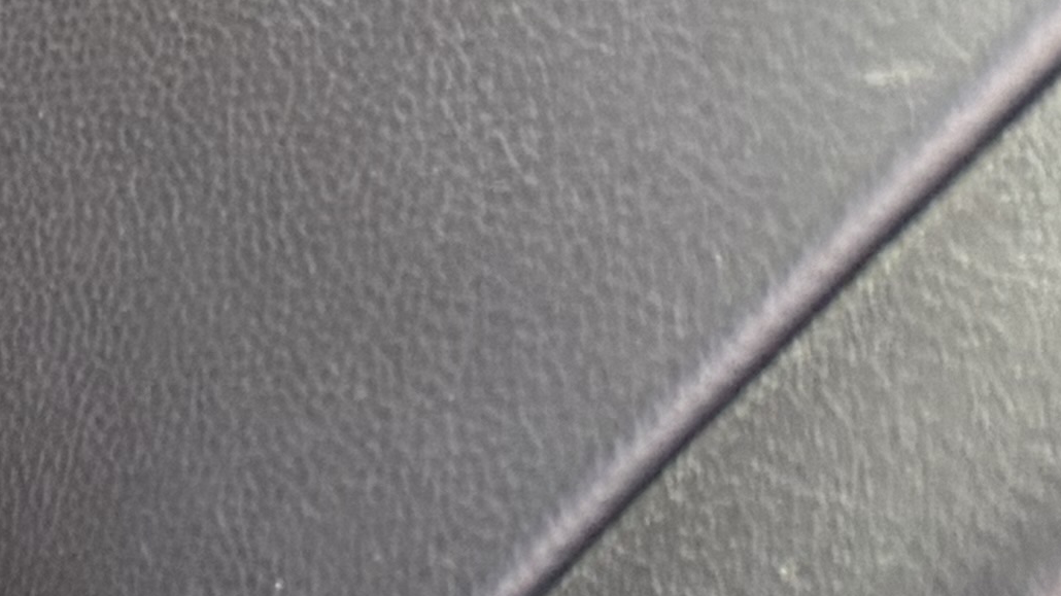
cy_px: 778
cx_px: -1752
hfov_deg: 11.3
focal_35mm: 145
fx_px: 4079
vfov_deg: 8.2
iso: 160
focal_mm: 6.76
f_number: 1.78
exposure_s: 1/121
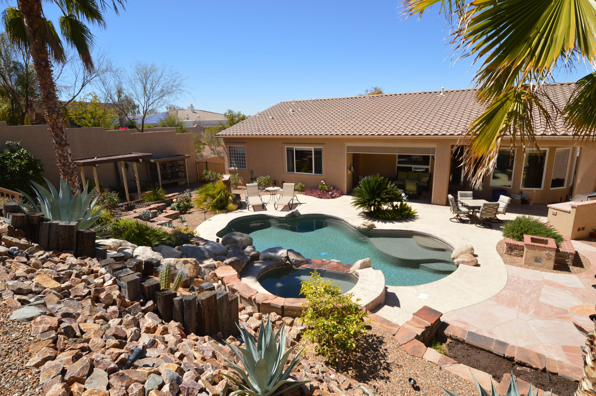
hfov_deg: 85.5
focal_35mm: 20
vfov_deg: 63.1
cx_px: 298
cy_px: 198
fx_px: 323
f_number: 9
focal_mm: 13
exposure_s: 1/200
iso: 100
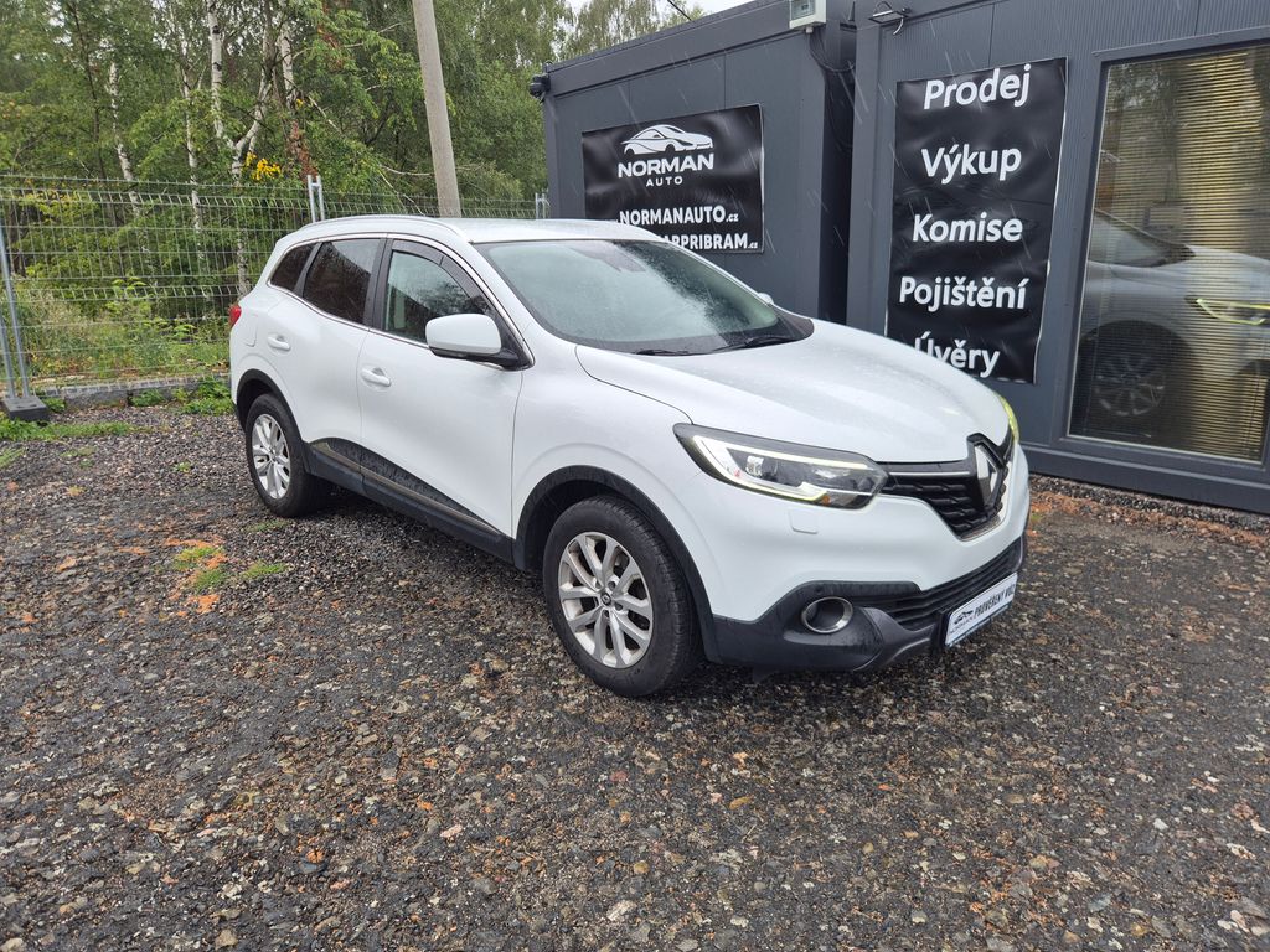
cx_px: 635
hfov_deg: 73.9
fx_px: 844
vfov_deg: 58.9
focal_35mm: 23
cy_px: 476
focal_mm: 5.4
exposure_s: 1/180
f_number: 1.8
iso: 40
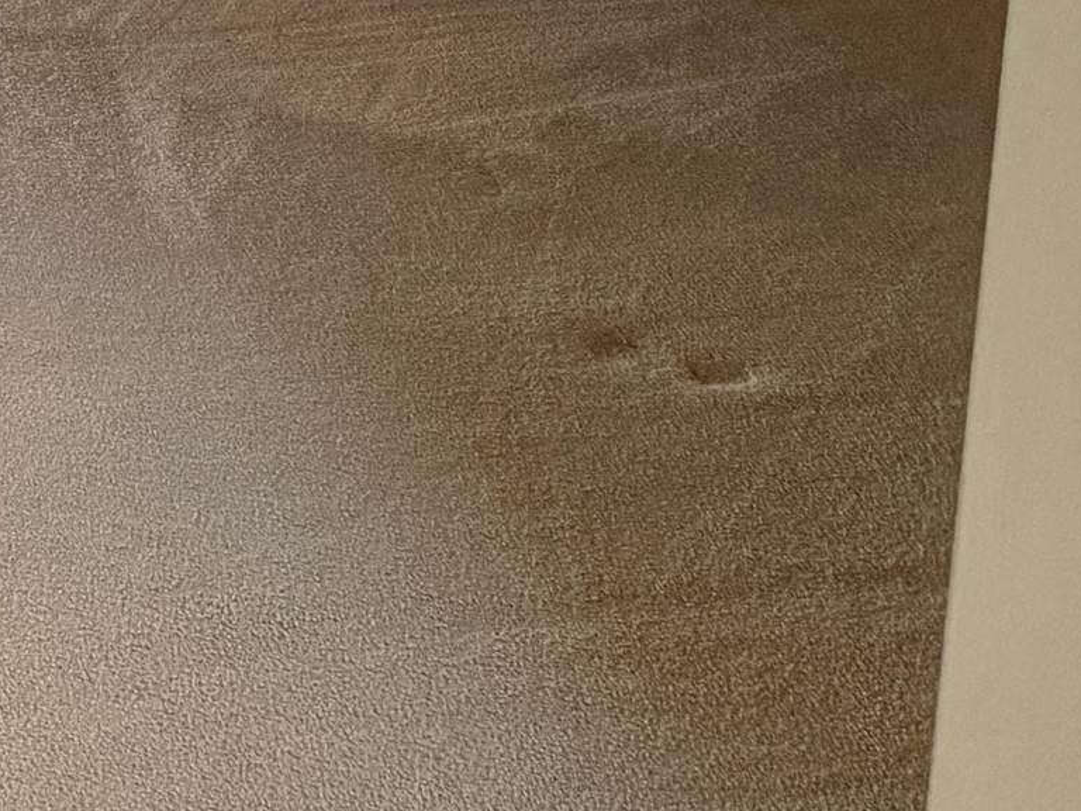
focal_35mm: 96
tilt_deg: -11.2
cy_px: -732
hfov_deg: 17.9
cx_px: -622
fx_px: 2998
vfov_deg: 13.5
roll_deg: +0.6
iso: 400
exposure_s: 1/60
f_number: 1.78
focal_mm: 6.76
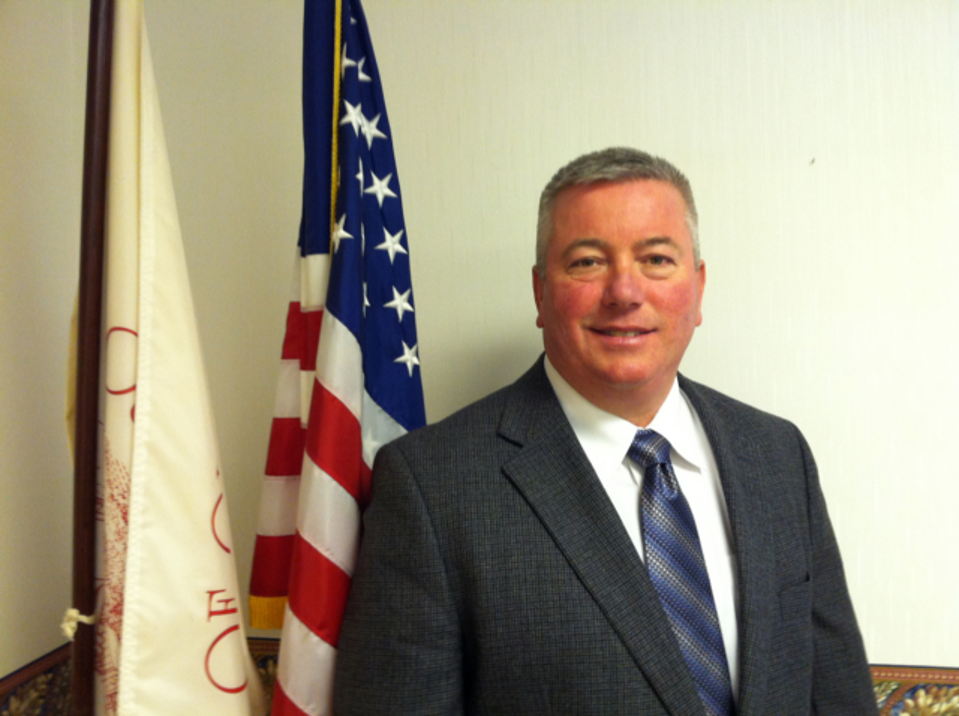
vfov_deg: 40.6
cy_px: 358
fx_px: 968
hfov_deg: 52.7
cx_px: 480
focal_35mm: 35
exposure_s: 1/15
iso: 125
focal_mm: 3.85
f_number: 2.8
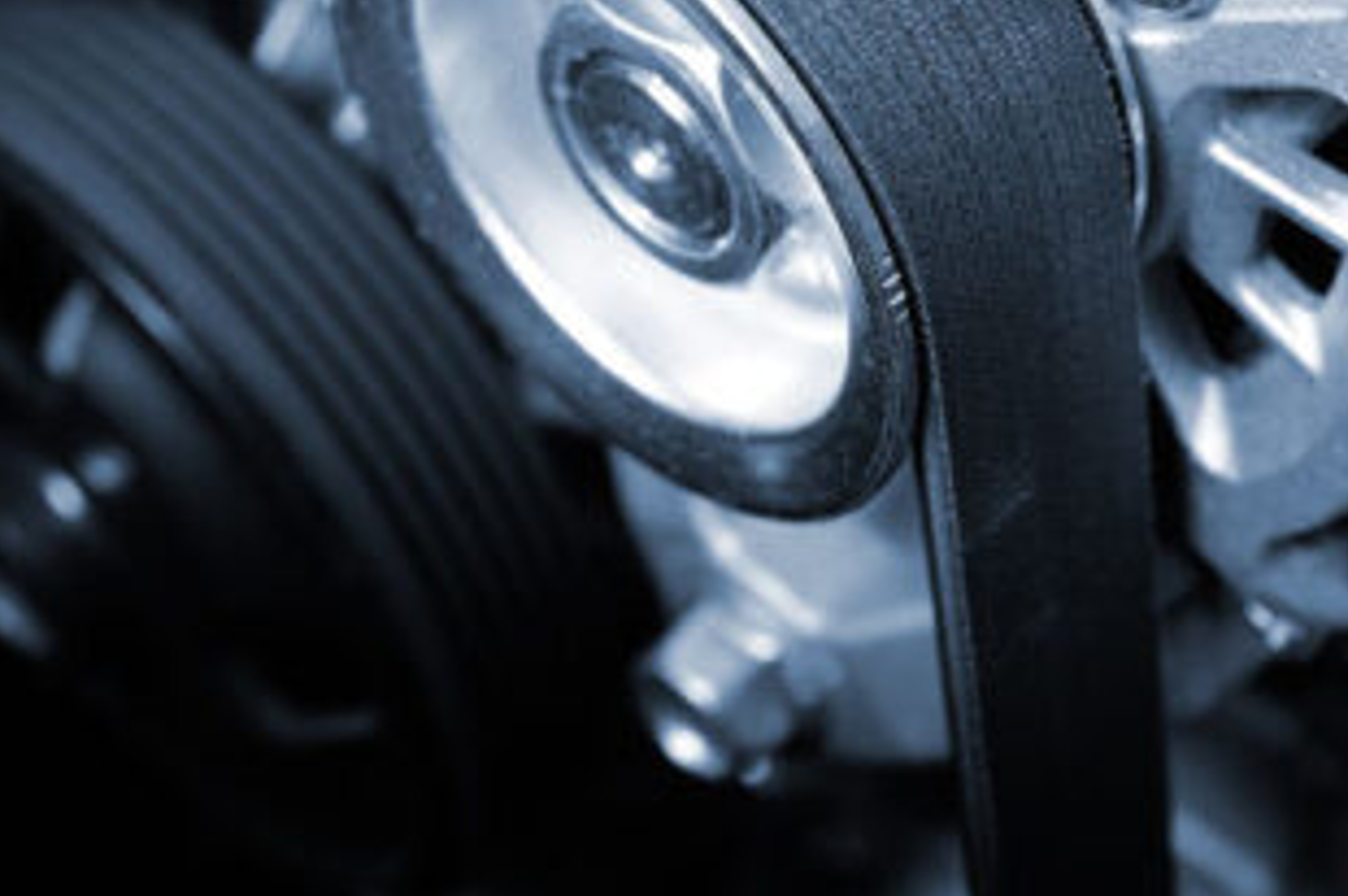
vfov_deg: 14.6
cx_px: 617
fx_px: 3479
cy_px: 126
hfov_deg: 21.9
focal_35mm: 93
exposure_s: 1/160
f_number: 6.3
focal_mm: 45
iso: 280
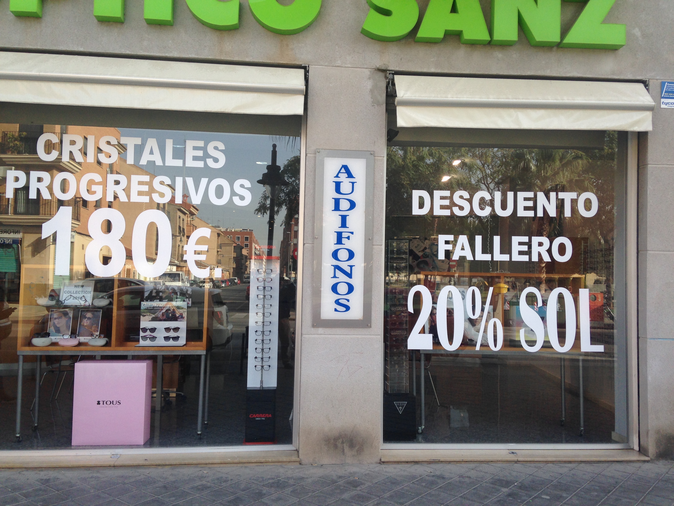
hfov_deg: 55.4
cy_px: 253
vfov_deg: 42.9
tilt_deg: +1.8
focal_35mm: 33
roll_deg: -2.1
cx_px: 337
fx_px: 643
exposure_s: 1/272
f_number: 2.4
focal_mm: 4.12
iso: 50
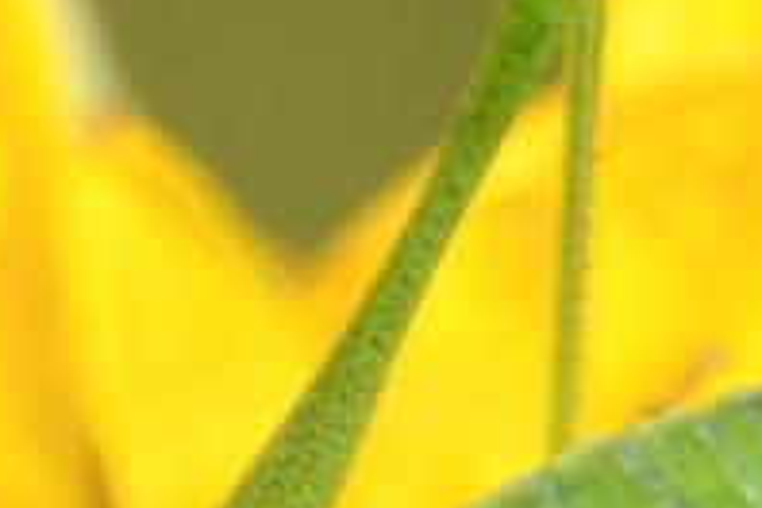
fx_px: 43134
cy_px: 947
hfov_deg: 1.0
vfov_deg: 0.7
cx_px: 192
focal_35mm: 2038
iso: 110
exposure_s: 1/125
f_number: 8
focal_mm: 280
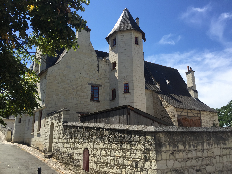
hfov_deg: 61.7
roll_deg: +0.2
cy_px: 87
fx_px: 194
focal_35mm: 29
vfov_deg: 48.2
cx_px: 116
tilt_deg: +16.8
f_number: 2.2
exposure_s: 1/1464
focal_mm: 4.15
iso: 32
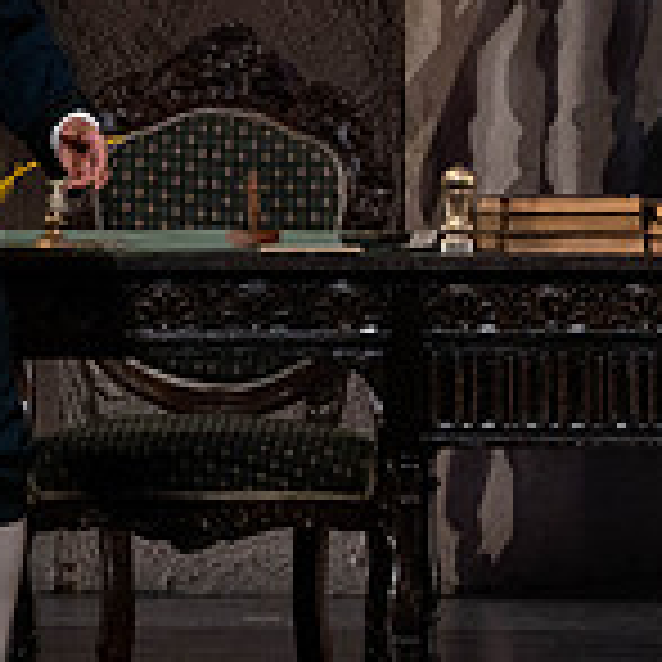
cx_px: 630
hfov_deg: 3.1
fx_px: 12419
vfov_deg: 3.1
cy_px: -16
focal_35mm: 574
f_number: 9
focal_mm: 171
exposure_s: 1/250
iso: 3200
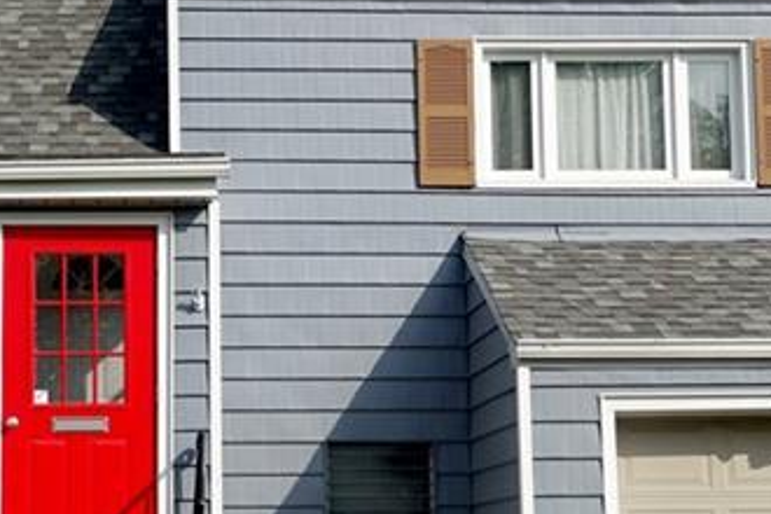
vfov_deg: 15.2
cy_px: 311
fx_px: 1927
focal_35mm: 90
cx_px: 187
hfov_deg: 22.4
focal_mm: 10.6
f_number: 5.6
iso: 125
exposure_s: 1/640
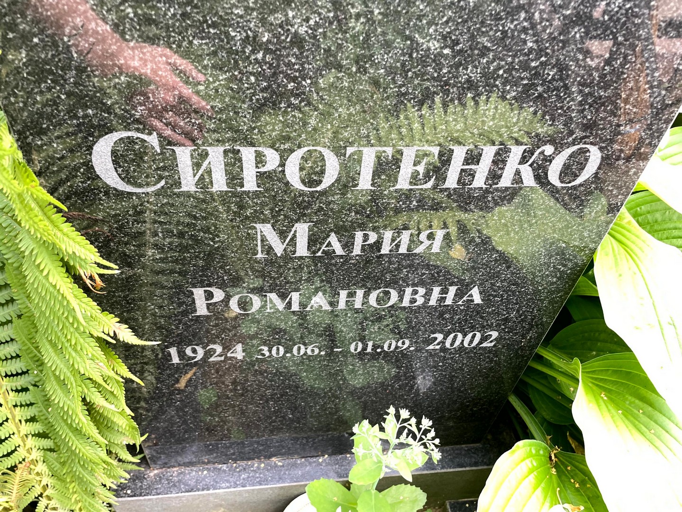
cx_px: 341
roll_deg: +0.6
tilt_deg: -43.0
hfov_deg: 67.3
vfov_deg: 53.1
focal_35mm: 26
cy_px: 256
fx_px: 512
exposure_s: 1/121
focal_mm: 4.2
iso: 80
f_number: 1.6
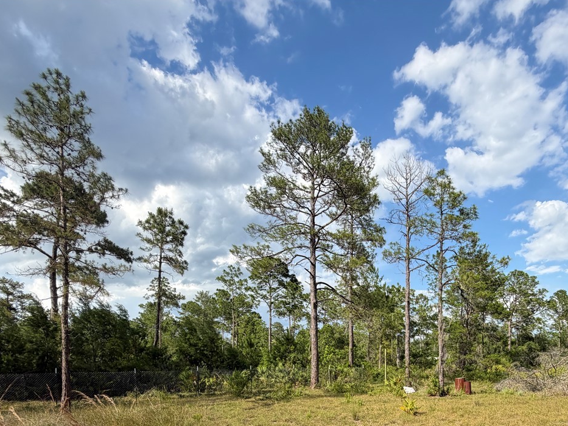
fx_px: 394
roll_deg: -0.2
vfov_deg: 51.8
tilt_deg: -1.1
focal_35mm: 24
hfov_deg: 70.5
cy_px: 362
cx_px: 354
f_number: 2.2
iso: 25
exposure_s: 1/770
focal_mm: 2.22
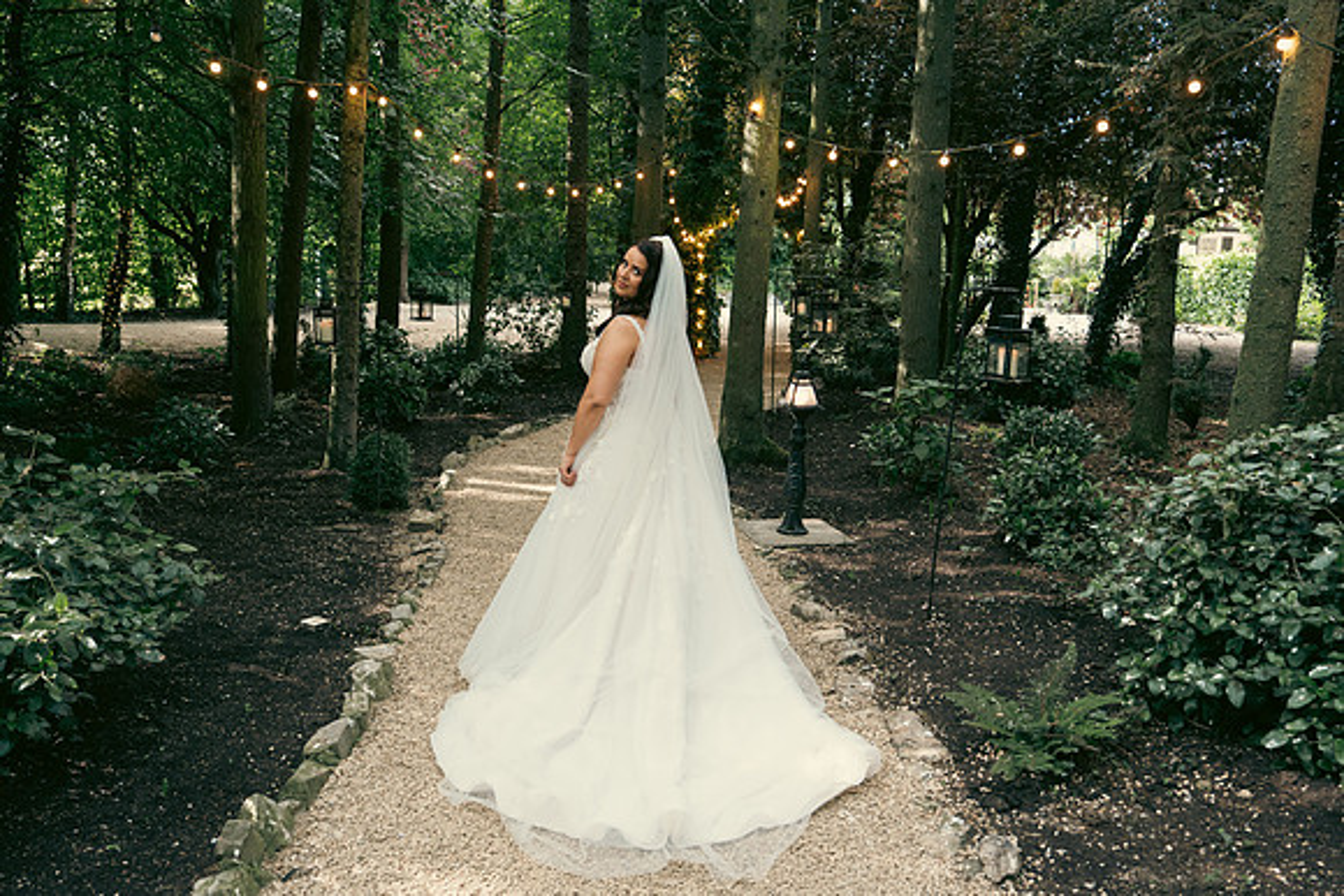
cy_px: 448
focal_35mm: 29
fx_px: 1083
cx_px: 672
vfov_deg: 45.0
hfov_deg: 63.6
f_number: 3.5
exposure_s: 1/200
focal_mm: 29
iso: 500
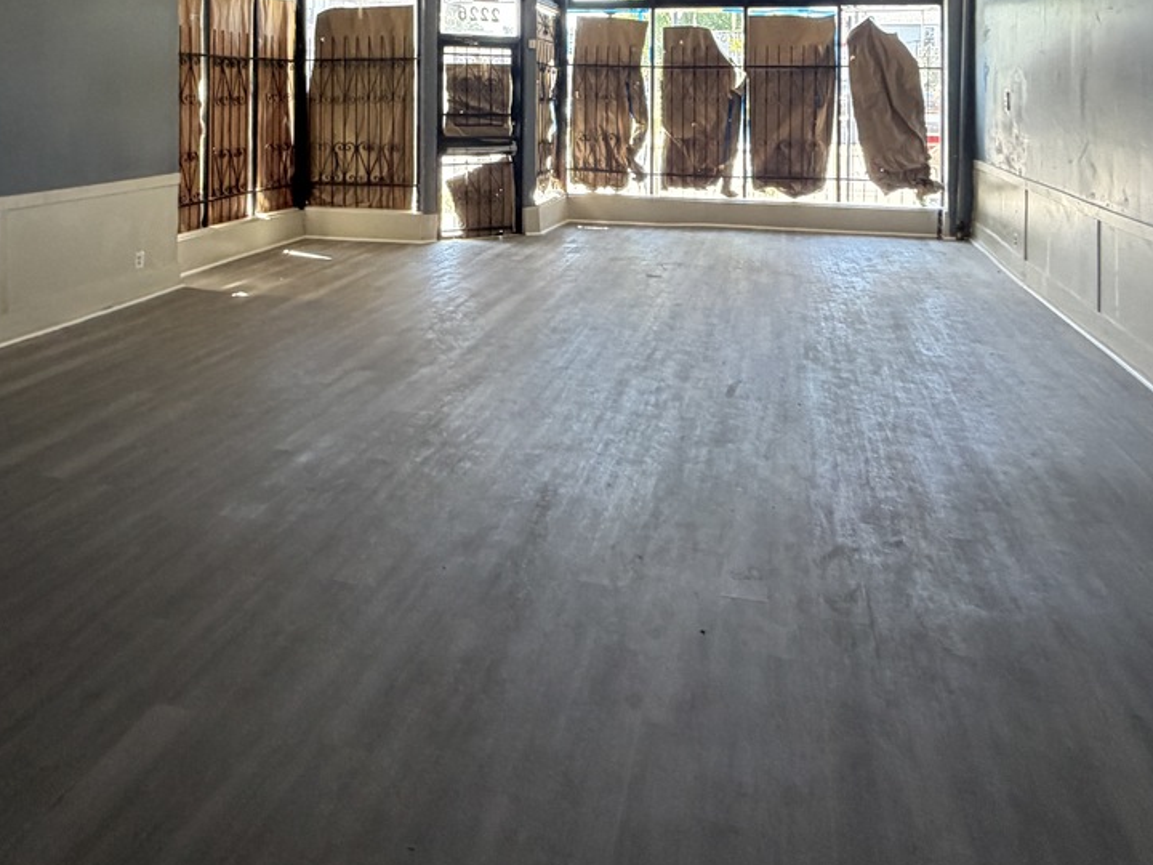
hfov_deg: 63.4
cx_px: 549
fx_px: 933
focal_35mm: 28
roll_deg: -1.3
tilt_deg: +0.5
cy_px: 86
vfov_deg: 45.1
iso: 250
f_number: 2.2
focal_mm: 2.22
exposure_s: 1/121
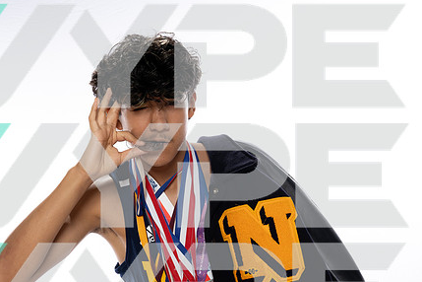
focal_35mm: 50
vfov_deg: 26.9
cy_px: 176
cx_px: 158
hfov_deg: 39.3
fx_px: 586
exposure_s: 1/250
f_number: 11
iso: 1250
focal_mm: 37
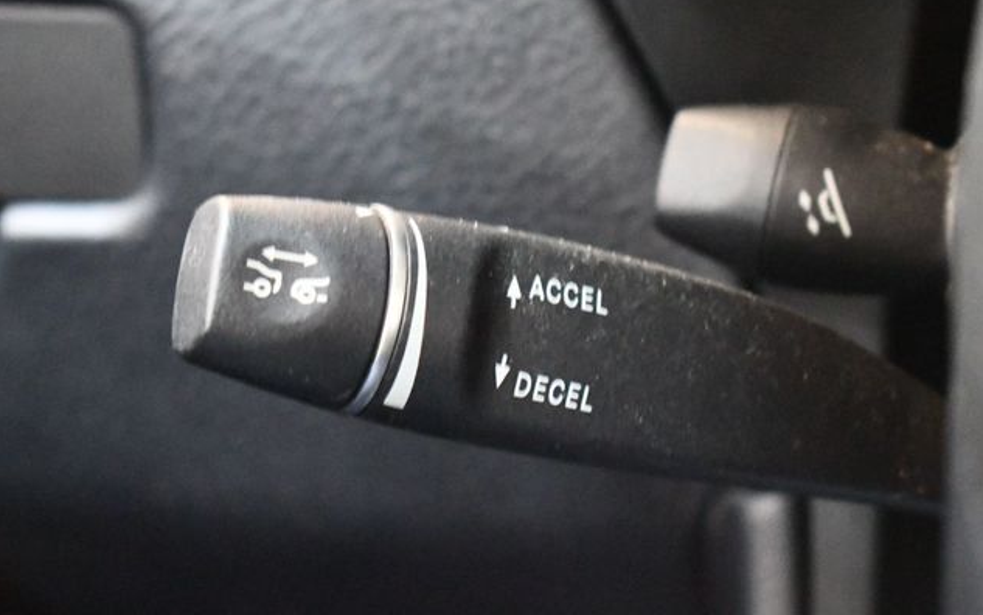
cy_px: 289
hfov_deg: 21.0
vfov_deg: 13.2
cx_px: 492
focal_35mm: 99
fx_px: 2653
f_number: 5.3
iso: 12800
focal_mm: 48
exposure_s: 1/15
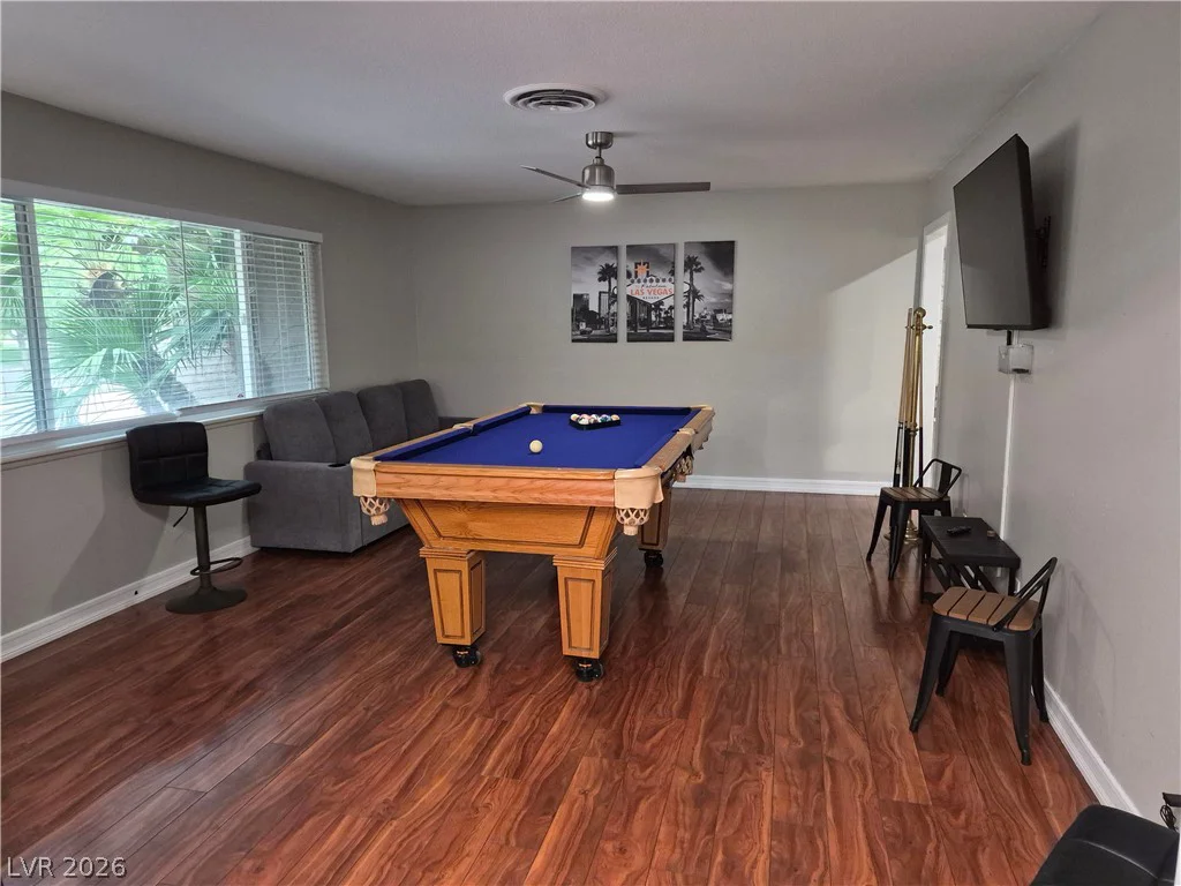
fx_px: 785
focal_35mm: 23
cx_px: 590
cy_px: 443
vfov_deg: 58.9
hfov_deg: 73.9
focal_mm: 5.4
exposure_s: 1/120
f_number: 1.8
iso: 1000
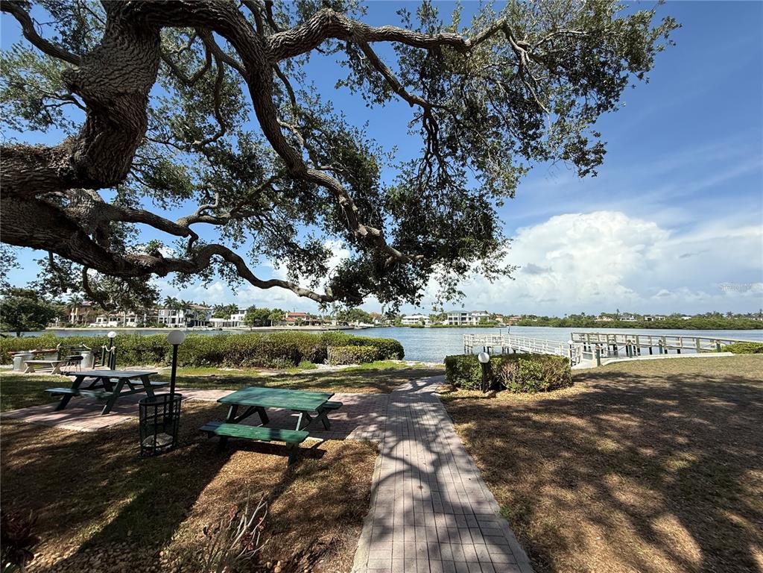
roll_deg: -0.1
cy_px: 286
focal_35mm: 14
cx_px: 382
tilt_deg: +7.0
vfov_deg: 85.7
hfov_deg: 102.1
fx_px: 309
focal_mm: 2.22
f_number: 2.2
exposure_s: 1/2410
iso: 50
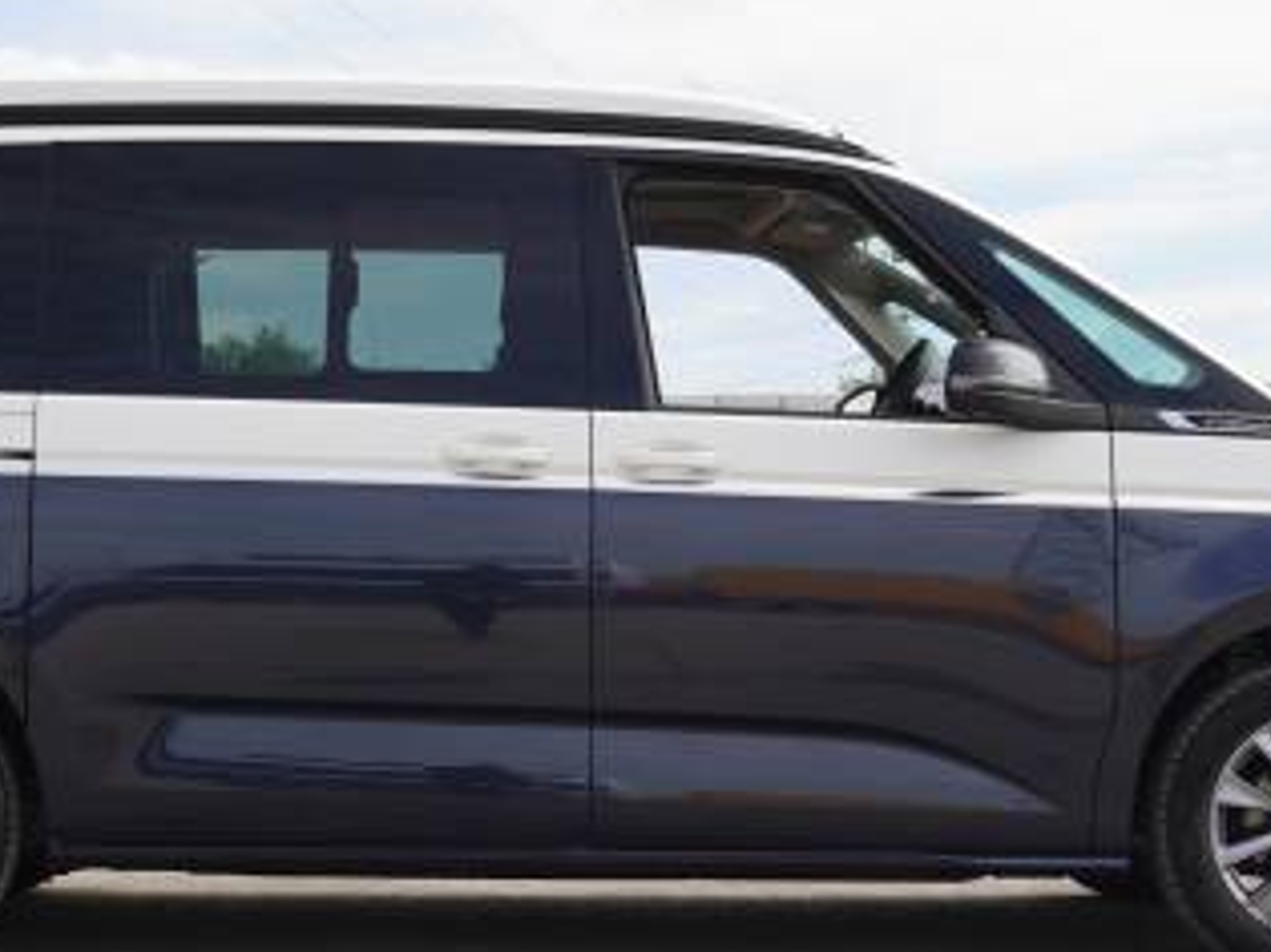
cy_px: 424
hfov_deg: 23.8
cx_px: 553
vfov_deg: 18.0
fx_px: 3010
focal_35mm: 82
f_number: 8
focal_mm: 28
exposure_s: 1/100
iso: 100
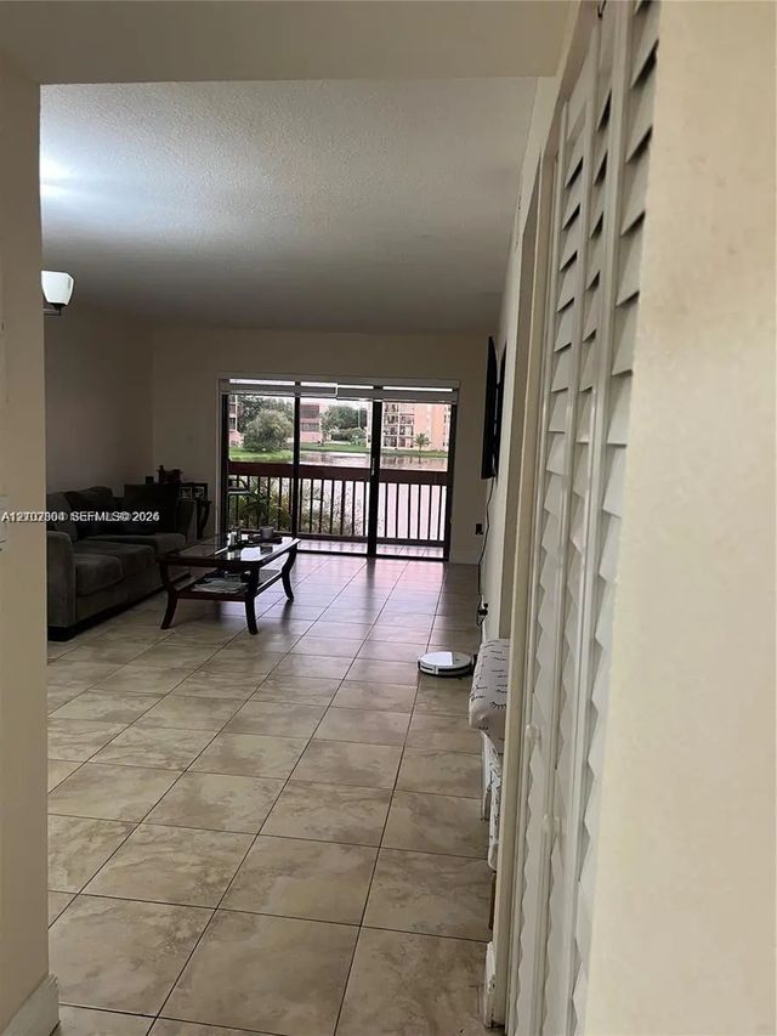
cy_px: 518
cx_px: 388
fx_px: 778
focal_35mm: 26
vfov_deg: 67.3
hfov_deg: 53.1
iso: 200
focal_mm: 5.7
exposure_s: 1/60
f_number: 1.5
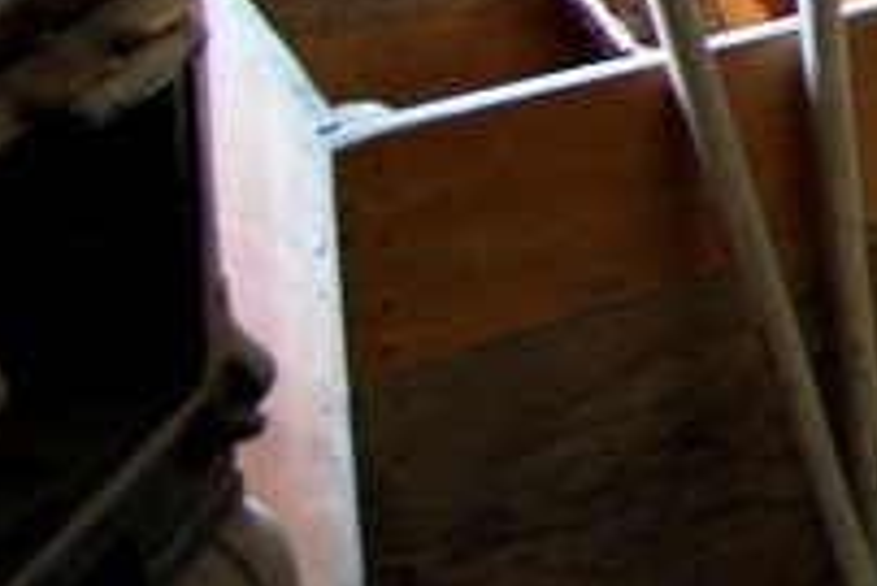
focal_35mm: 131
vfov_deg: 9.9
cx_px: 1954
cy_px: -491
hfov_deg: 12.8
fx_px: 3193
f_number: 3.5
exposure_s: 1/50
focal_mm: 18
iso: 400
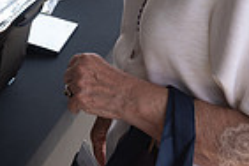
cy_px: -183
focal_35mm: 107
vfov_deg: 11.4
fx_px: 740
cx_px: -85
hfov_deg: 17.7
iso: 125
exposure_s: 1/100
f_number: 5
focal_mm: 24
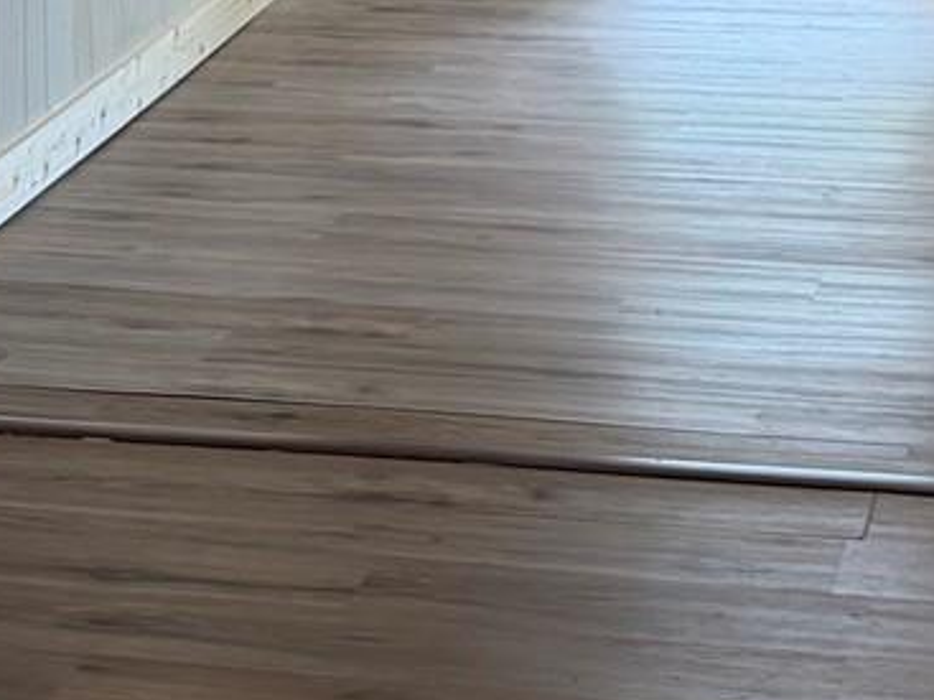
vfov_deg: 10.4
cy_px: -535
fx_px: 3614
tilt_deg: -3.2
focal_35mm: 134
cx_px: 48
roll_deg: +3.0
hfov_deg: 14.5
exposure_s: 1/129
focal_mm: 6.76
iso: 160
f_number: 1.78
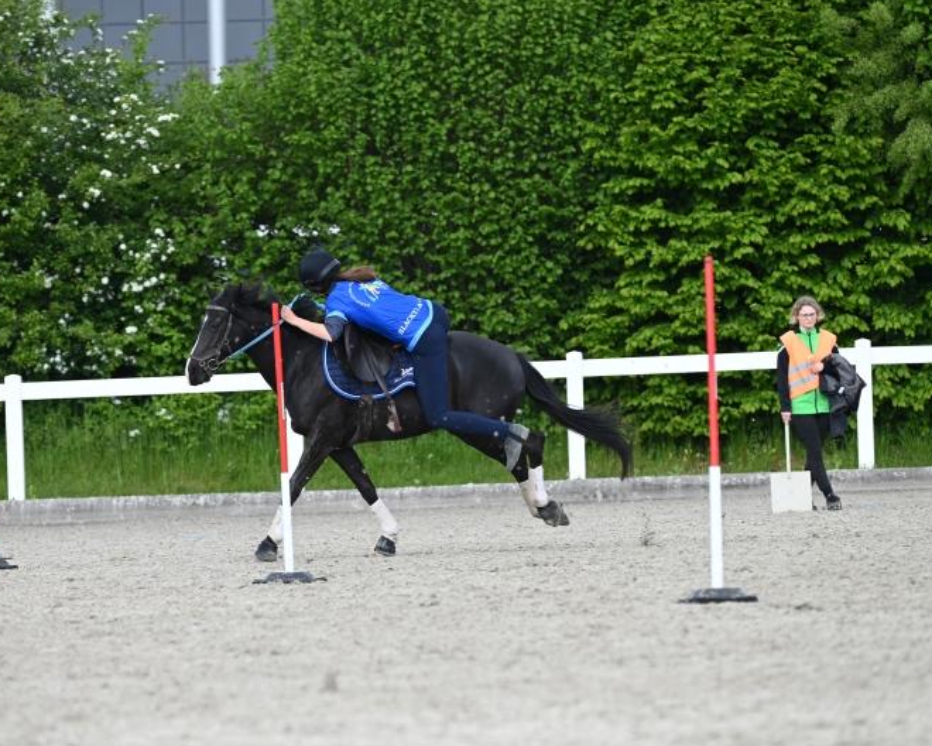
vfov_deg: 5.4
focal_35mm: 284
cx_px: 408
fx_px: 7834
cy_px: 373
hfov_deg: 6.8
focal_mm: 250
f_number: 6.3
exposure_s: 1/1250
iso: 900
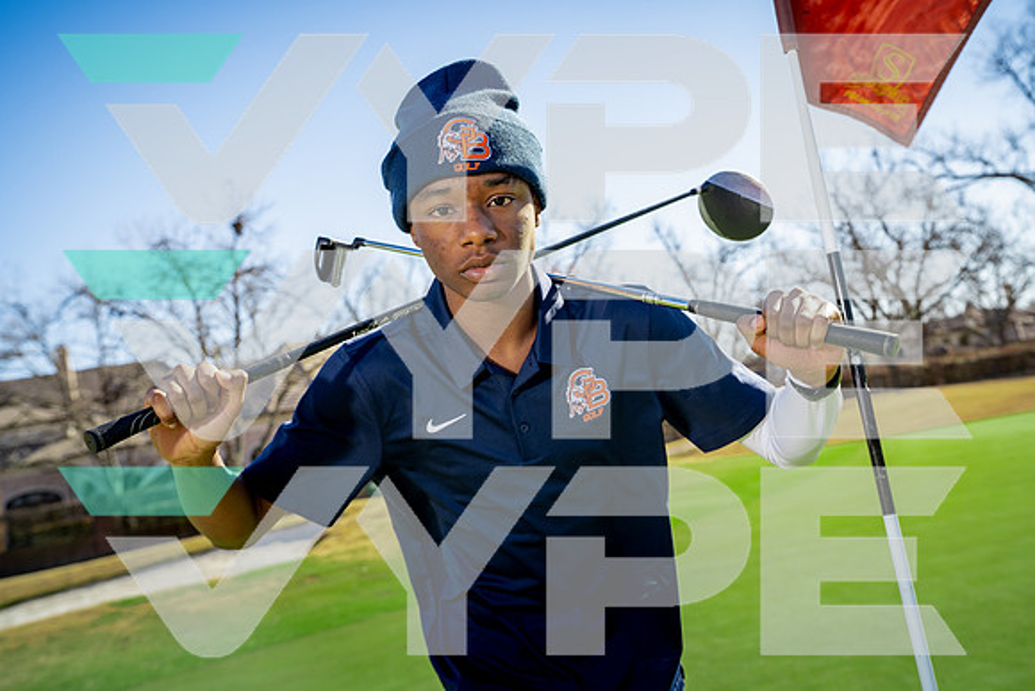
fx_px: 1323
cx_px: 518
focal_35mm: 46
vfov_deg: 29.3
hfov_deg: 42.7
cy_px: 346
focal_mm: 46
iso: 100
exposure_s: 1/250
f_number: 5.6
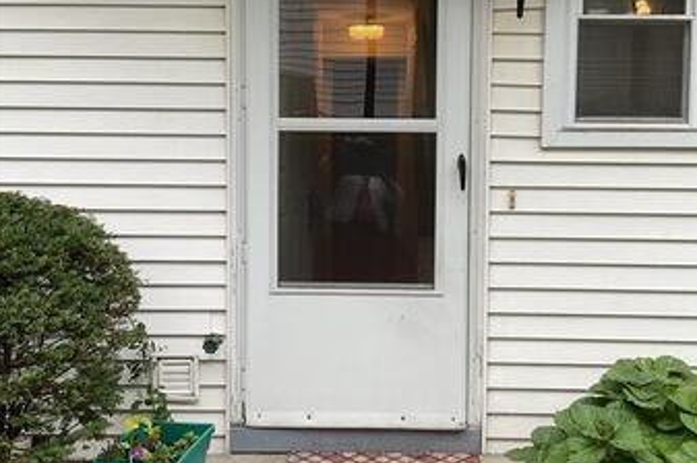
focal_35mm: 43
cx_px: 360
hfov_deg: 45.5
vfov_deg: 31.1
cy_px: 190
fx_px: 832
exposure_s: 1/120
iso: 20
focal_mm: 3
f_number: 1.8
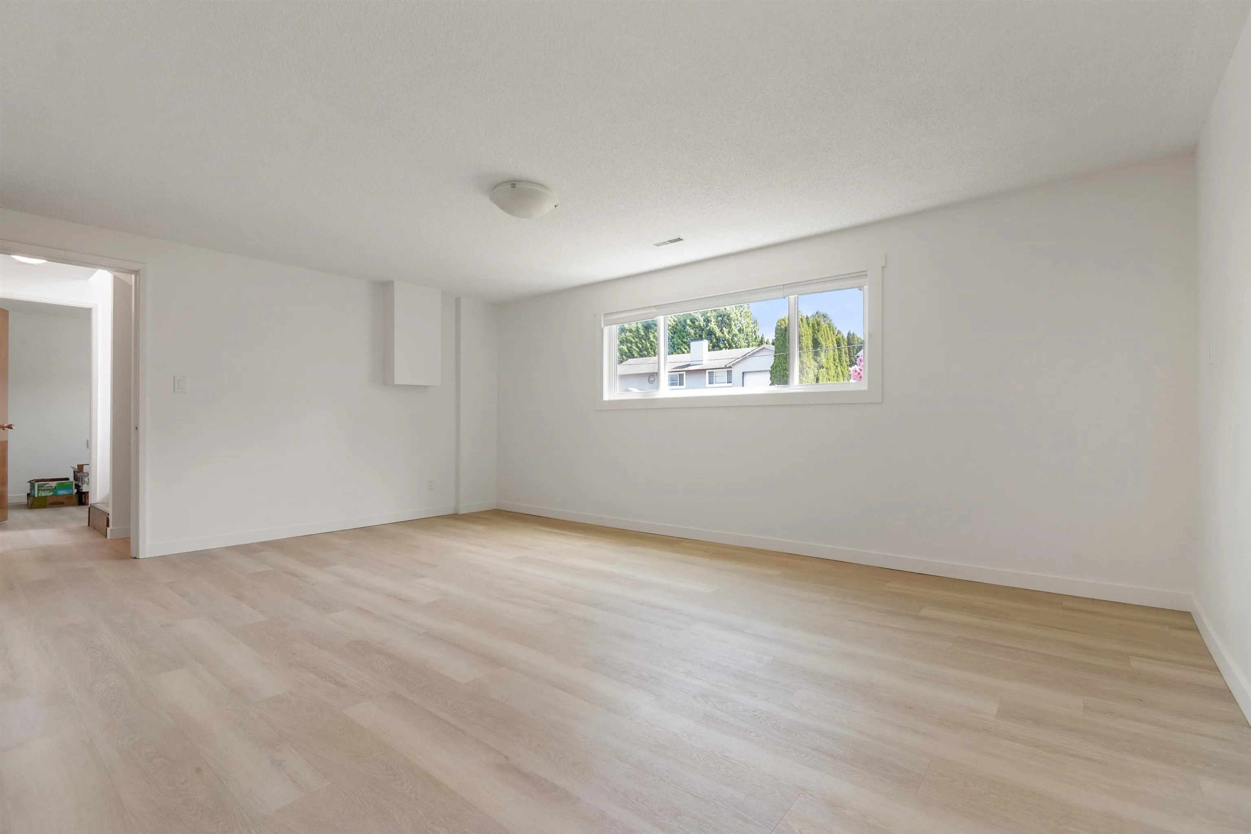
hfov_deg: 100.4
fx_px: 521
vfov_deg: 77.3
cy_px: 417
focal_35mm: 15
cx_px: 626
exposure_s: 1/25
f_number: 8
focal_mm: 10
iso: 250
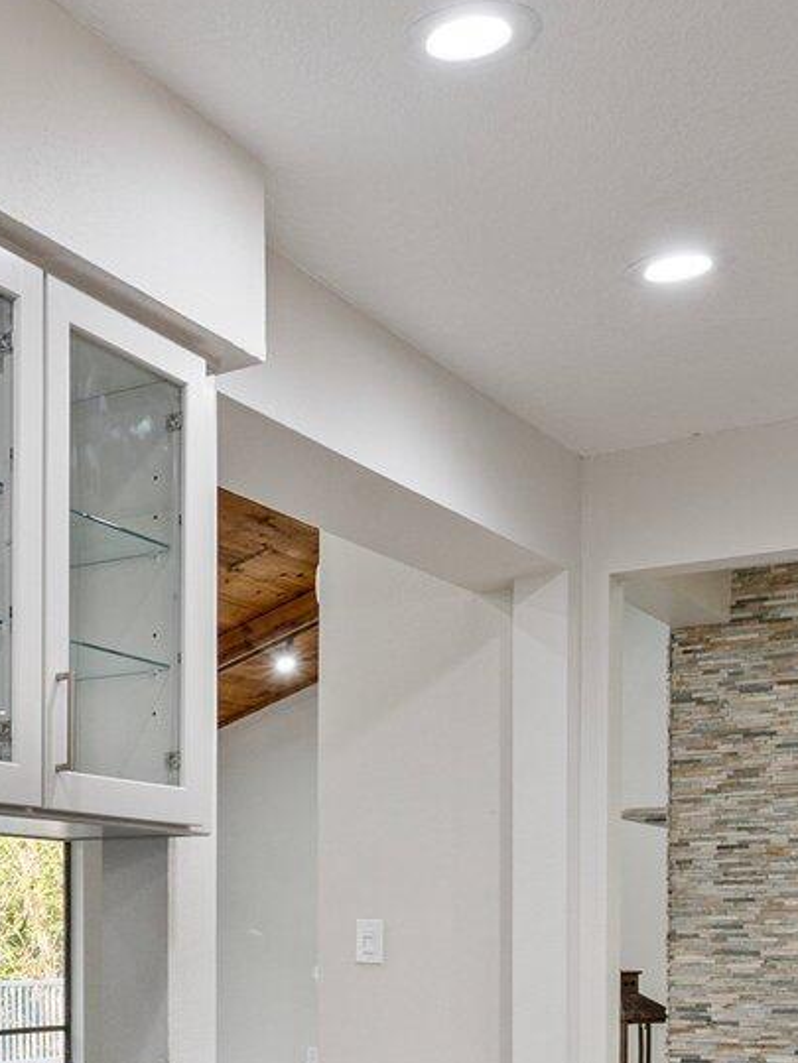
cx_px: -148
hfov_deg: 25.7
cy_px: 1063
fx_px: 1568
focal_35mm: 51
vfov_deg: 34.2
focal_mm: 14
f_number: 8
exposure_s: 1/2.5
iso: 250
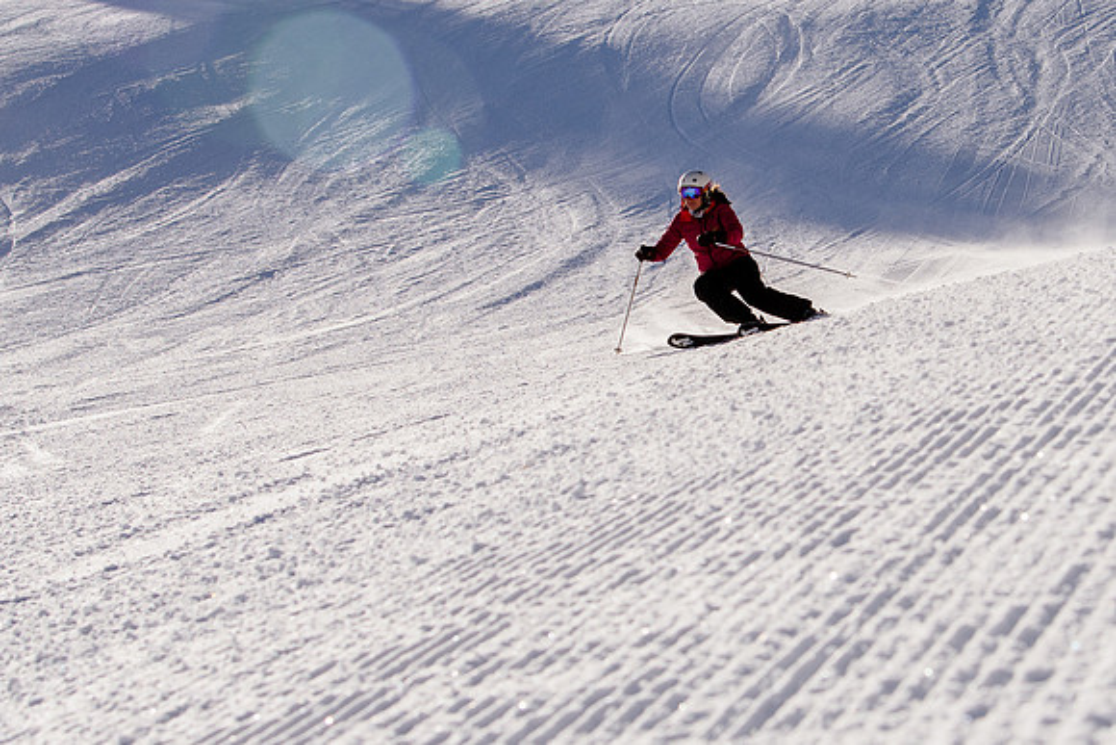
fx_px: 3007
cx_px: 810
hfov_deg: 20.9
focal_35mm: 97
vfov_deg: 14.1
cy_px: 321
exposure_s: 1/1000
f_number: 8
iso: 160
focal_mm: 44
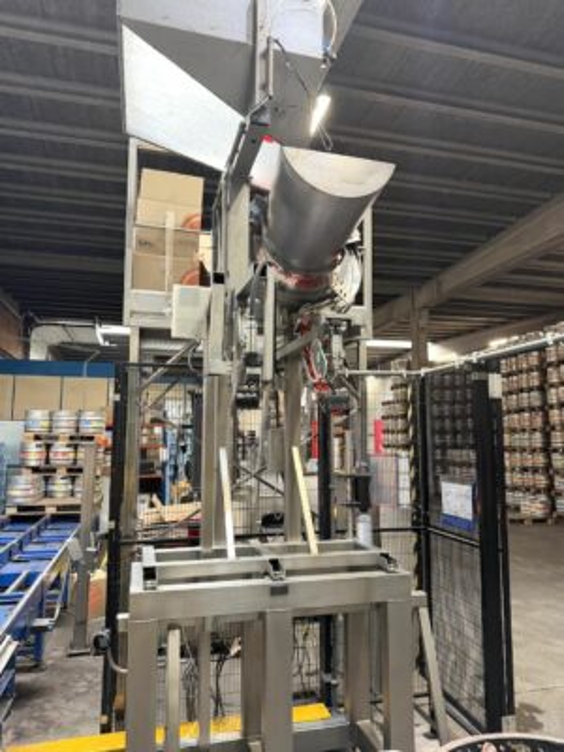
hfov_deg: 56.8
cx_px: 282
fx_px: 521
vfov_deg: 71.6
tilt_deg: +6.7
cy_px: 376
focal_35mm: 24
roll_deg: -0.2
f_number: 1.78
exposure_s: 1/50
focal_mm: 6.76
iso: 250
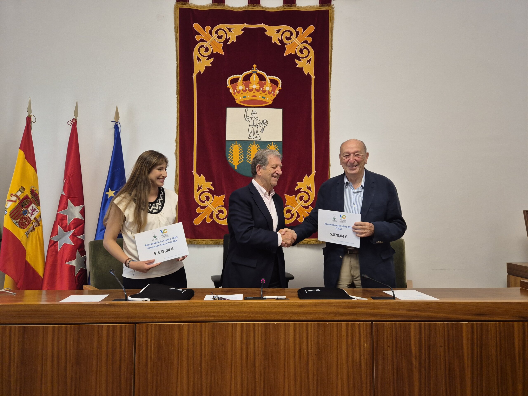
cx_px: 264
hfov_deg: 73.9
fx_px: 351
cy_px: 198
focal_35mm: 23
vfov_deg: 58.9
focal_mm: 5.4
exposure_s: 1/100
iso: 200
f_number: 1.8
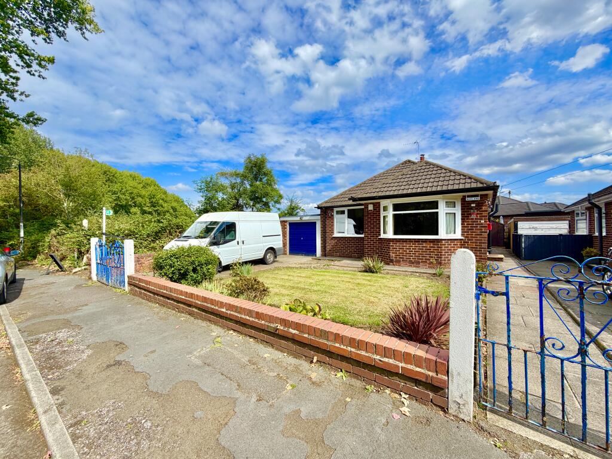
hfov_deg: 102.1
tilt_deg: -3.7
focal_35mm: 14
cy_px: 230
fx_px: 248
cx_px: 306
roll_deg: -1.1
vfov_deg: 85.7
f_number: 2.2
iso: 25
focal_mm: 2.22
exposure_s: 1/841
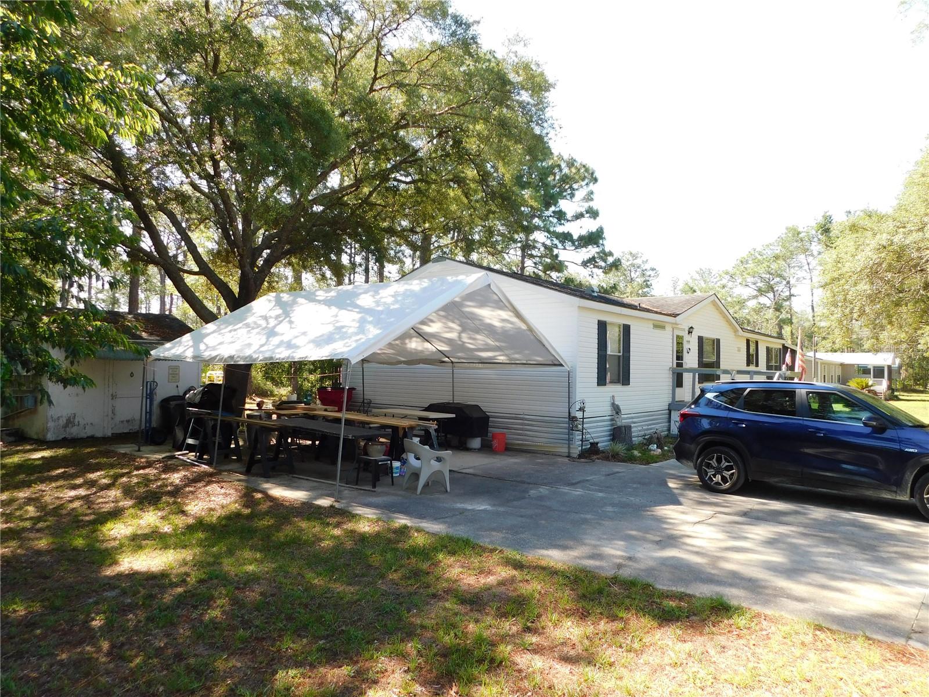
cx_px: 464
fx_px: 617
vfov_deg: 58.9
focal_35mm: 23
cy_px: 348
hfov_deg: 73.9
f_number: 3
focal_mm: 4
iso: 125
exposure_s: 1/250
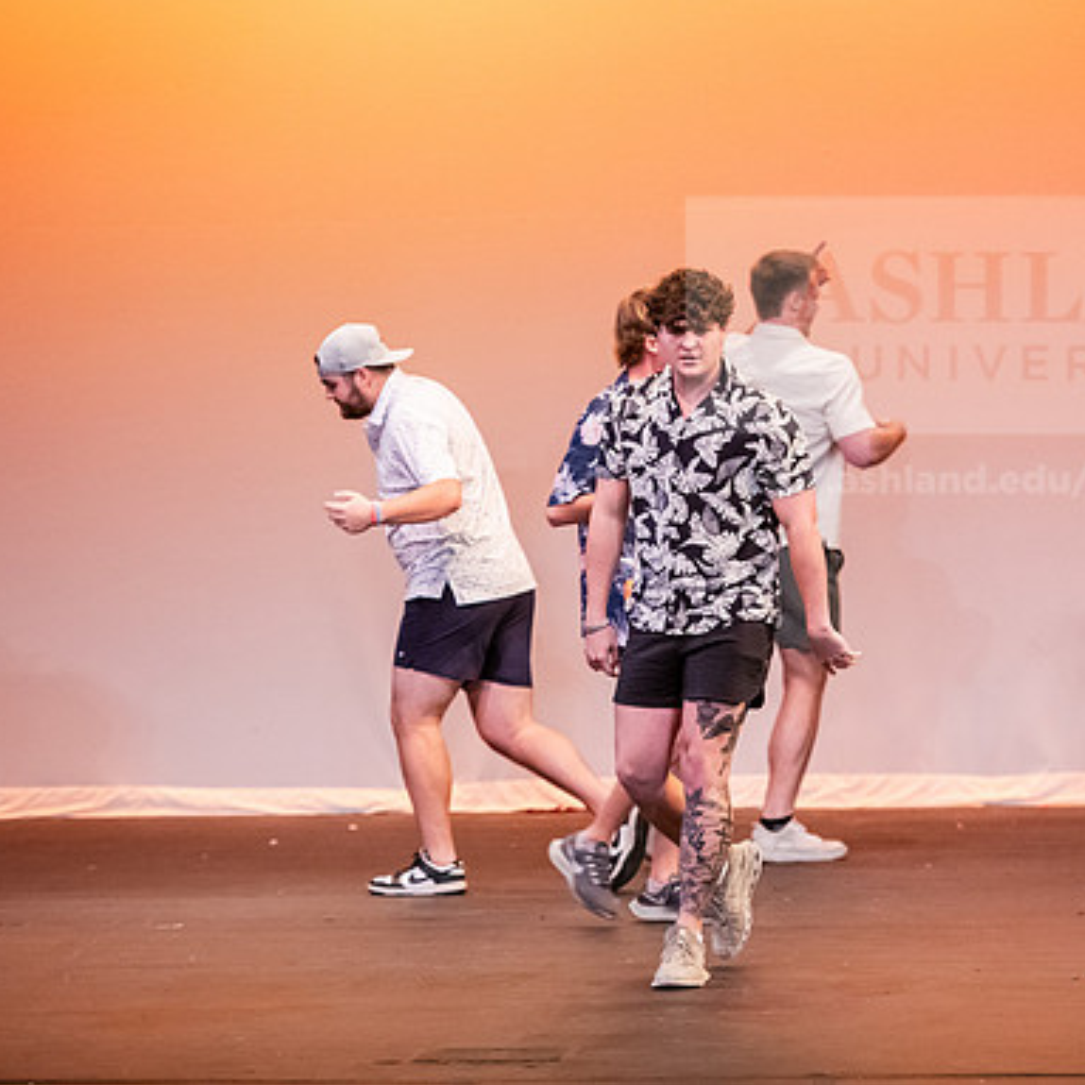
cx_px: 601
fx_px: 5709
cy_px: 540
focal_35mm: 161
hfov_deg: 10.9
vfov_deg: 10.9
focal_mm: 125
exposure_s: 1/320
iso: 4000
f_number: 3.2
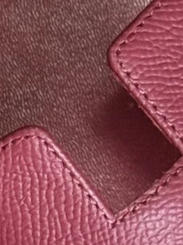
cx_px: -199
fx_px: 2696
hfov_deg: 3.8
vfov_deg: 5.2
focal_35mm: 382
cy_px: 85
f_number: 1.78
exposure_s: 1/89
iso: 100
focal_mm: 6.76
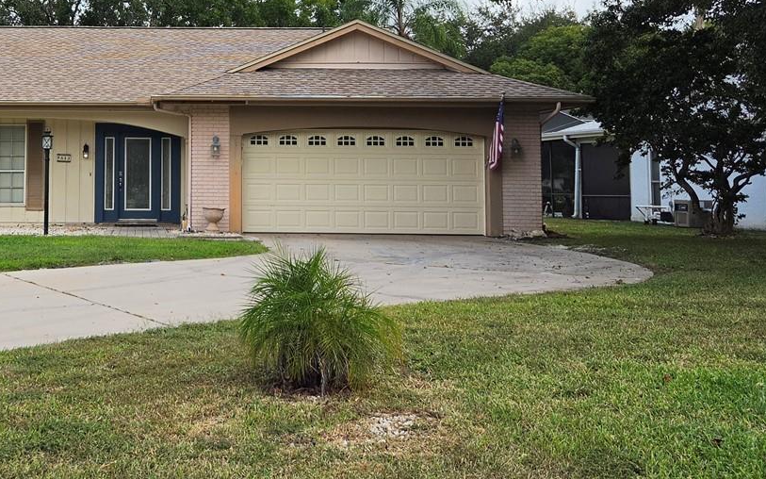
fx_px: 1002
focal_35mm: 48
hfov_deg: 40.0
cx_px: 145
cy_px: 109
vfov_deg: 26.5
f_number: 1.8
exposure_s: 1/3282
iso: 80
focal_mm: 5.4
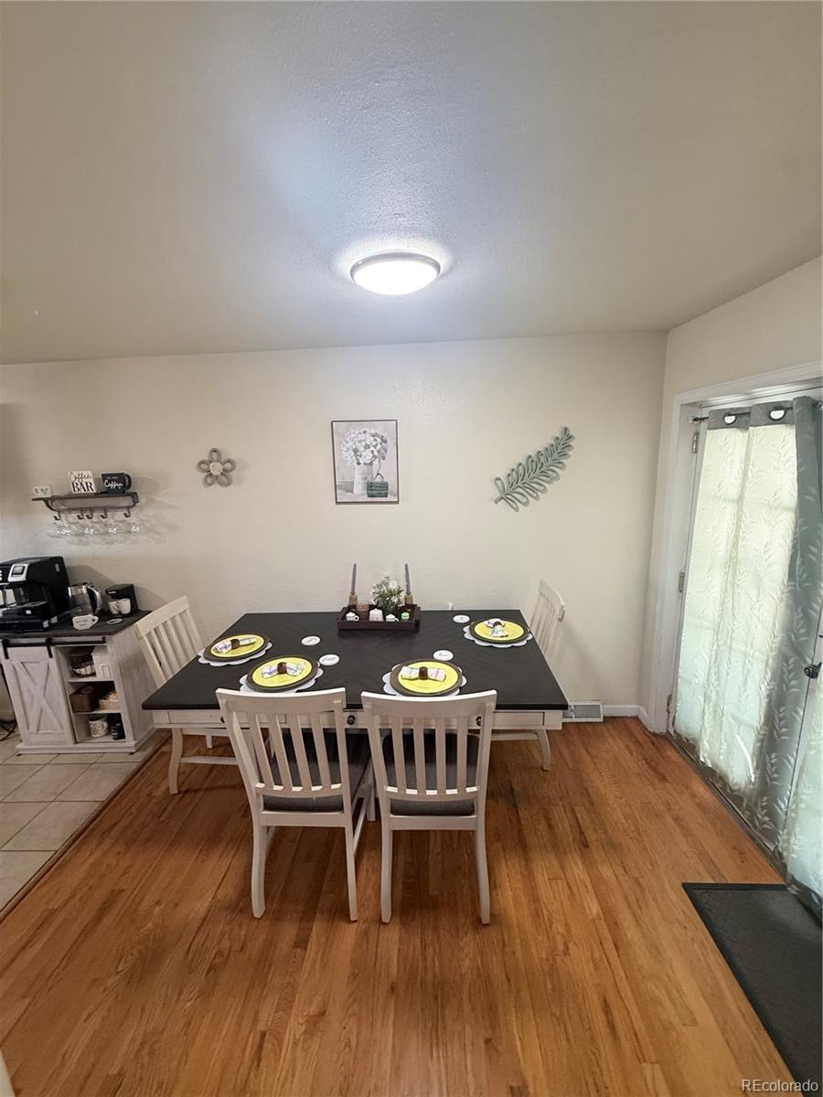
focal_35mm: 14
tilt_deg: -11.3
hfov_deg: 85.7
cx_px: 412
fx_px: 444
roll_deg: +0.6
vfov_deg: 102.1
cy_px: 548
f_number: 2.2
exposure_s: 1/60
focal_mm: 2.22
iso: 250
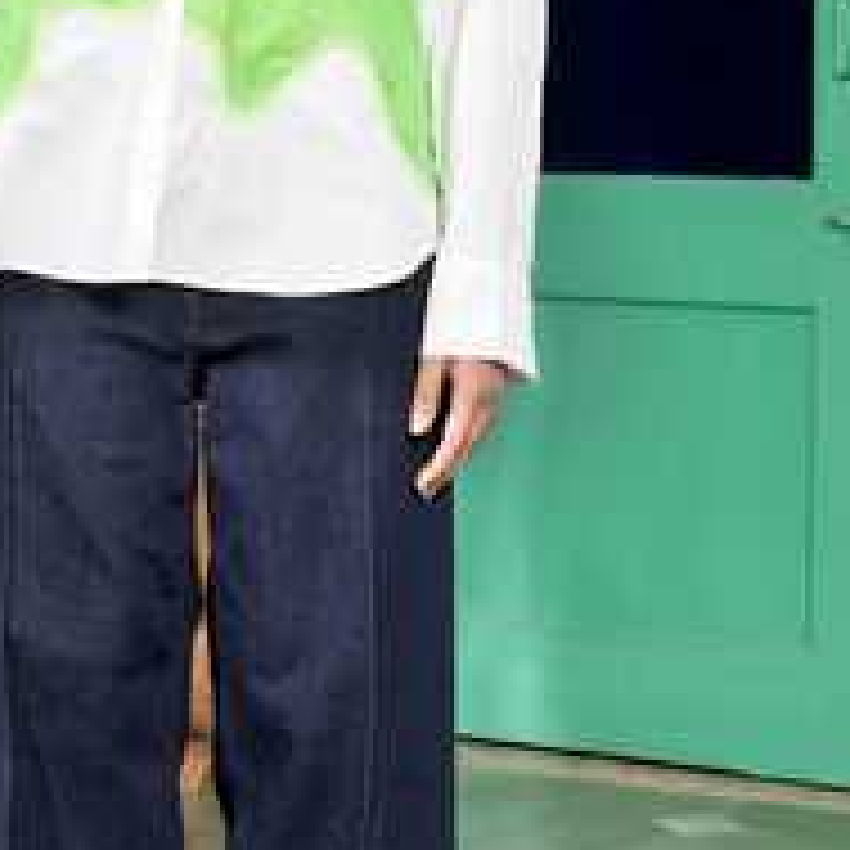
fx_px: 2750
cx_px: 252
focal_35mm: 99
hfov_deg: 17.5
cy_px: 254
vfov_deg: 17.5
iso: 200
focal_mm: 42
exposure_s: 1/160
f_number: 8
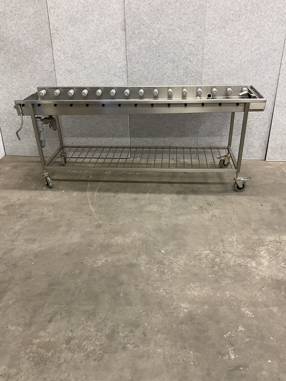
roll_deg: +0.2
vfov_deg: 61.7
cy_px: 190
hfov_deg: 48.2
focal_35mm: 29
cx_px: 143
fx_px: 319
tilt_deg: -29.0
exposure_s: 1/60
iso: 160
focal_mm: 3
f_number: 1.8
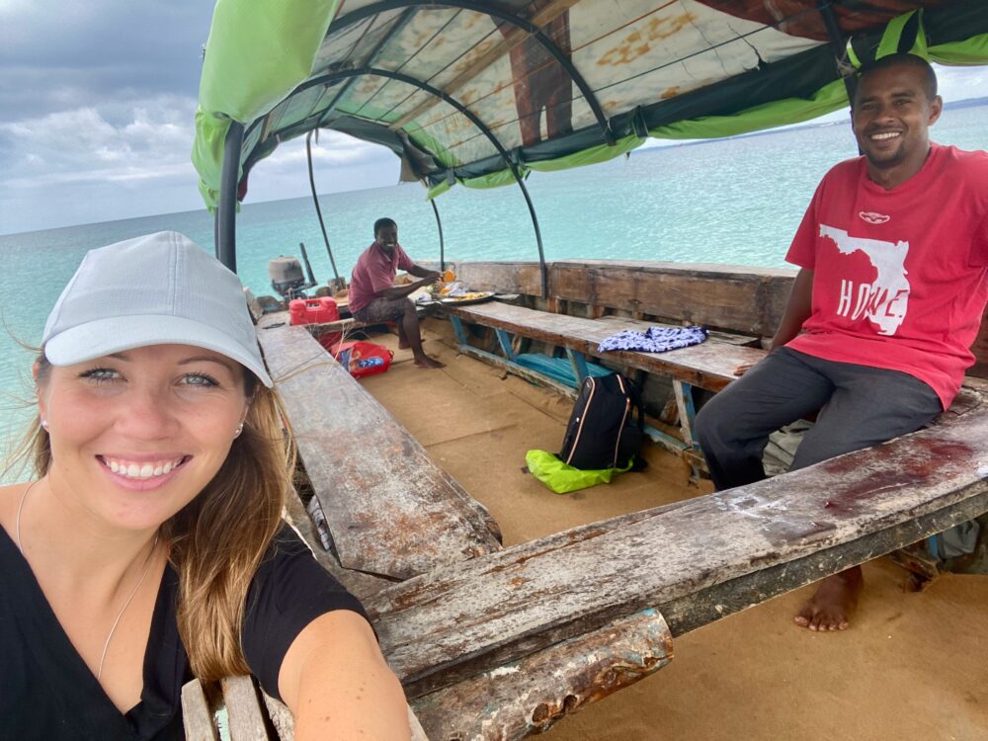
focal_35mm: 23
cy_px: 370
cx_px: 494
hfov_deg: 73.9
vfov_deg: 58.9
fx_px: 656
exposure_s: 1/403
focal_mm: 2.71
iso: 25
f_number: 2.2
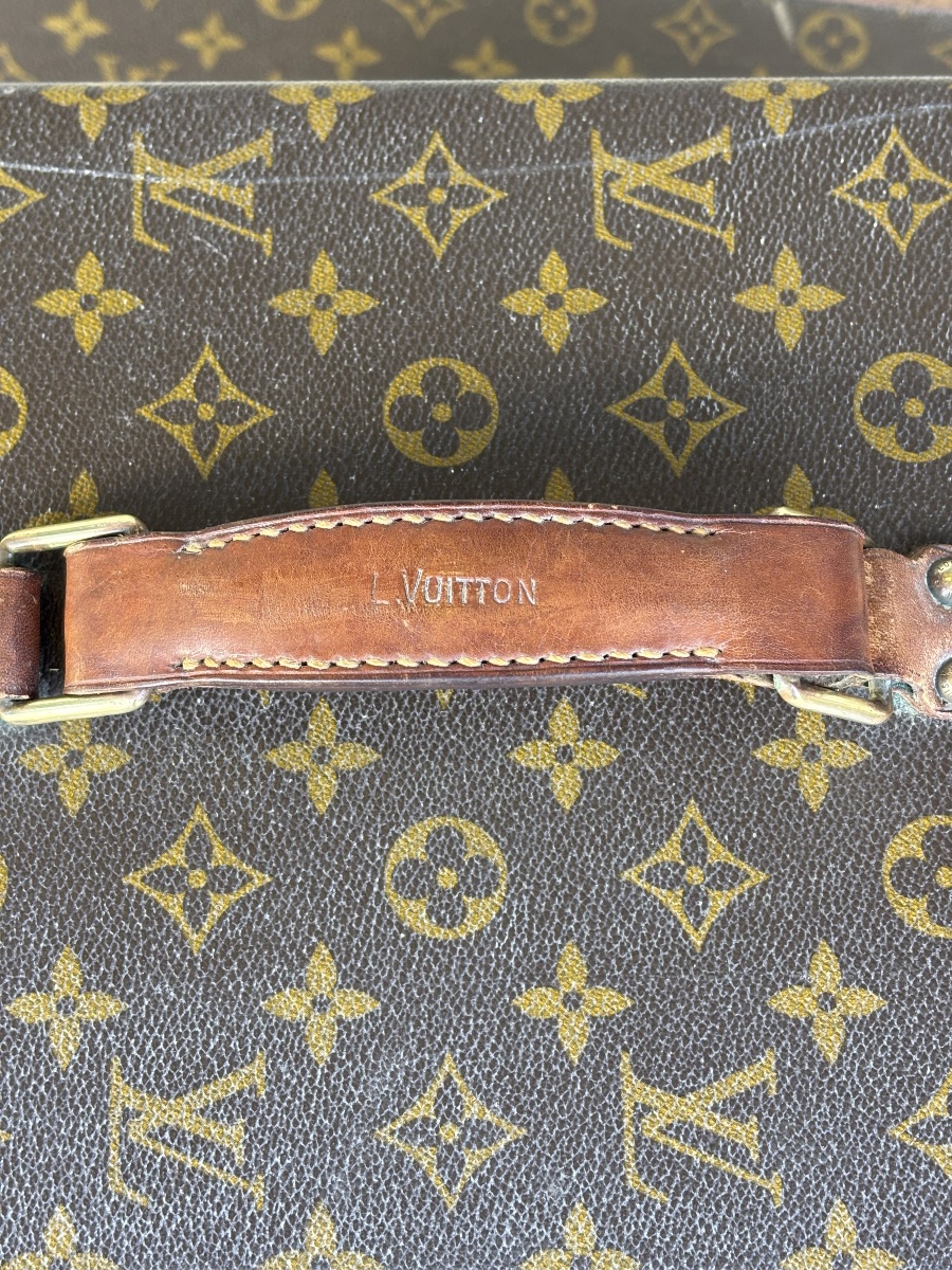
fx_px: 1907
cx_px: 476
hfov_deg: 28.0
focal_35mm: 52
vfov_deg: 36.8
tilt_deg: -79.2
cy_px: 635
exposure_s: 1/50
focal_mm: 5.96
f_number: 1.6
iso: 64
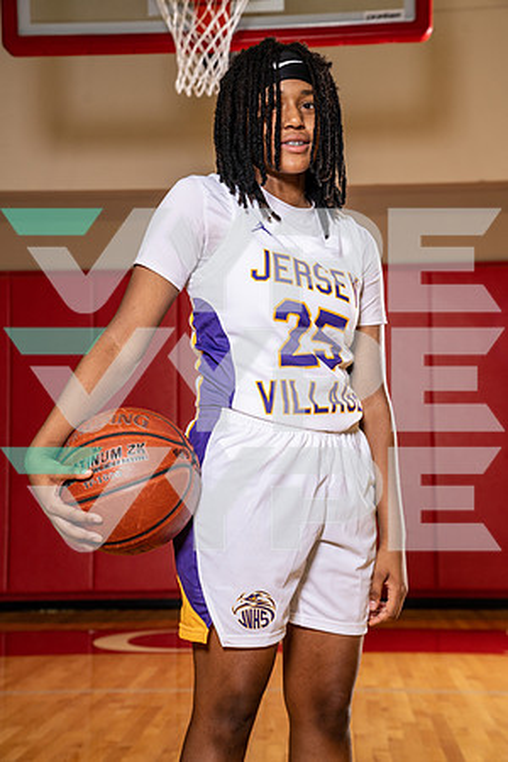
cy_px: 381
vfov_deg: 31.9
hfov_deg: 21.6
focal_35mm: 63
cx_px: 254
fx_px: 1333
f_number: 5.6
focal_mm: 63
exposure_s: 1/250
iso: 500
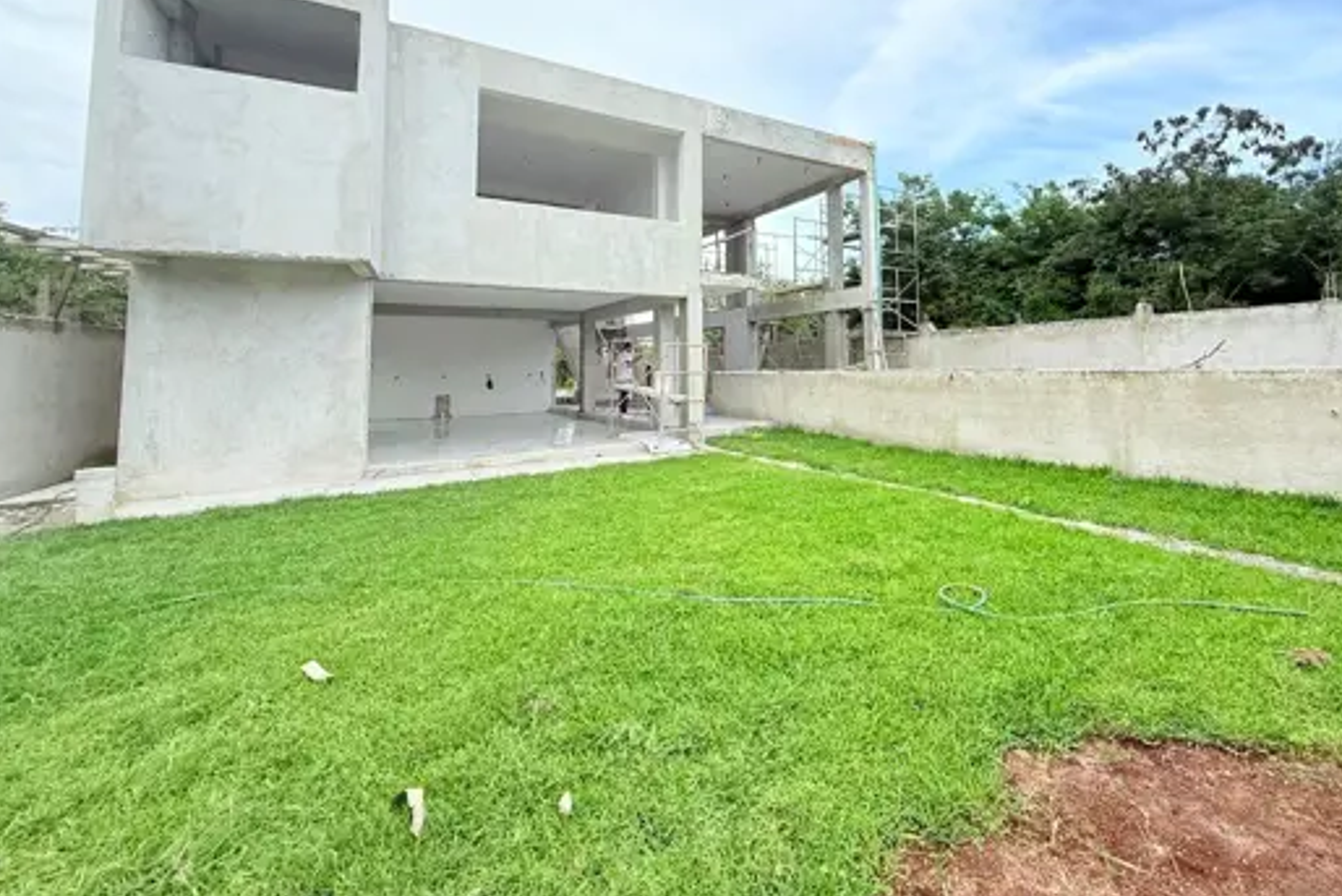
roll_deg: +0.2
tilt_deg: +4.9
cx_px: 773
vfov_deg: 68.9
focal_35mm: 17
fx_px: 634
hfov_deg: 92.6
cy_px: 316
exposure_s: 1/1033
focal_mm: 2.22
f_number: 2.2
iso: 50
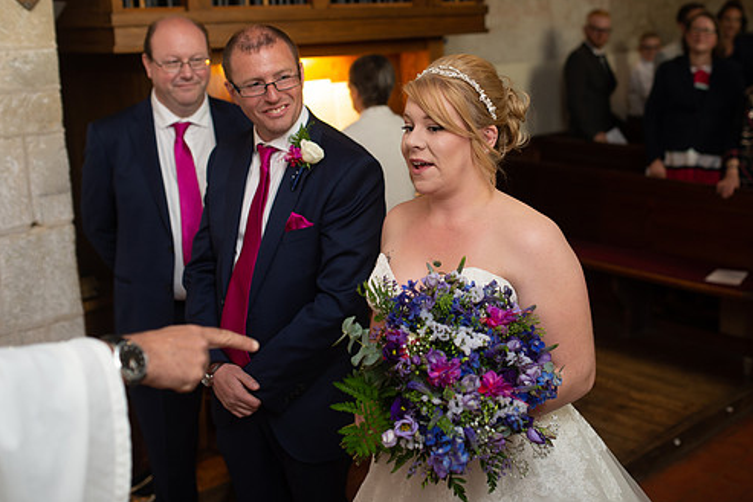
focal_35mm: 46
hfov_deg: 42.6
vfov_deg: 29.1
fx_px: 962
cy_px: 182
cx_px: 432
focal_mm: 35
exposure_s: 1/100
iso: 500
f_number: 2.5
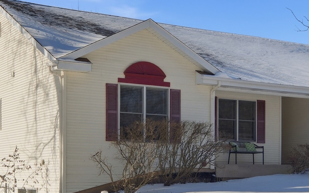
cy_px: 126
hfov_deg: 27.8
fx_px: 623
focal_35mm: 74
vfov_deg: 17.6
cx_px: 190
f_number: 8
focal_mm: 24
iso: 640
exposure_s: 1/30000
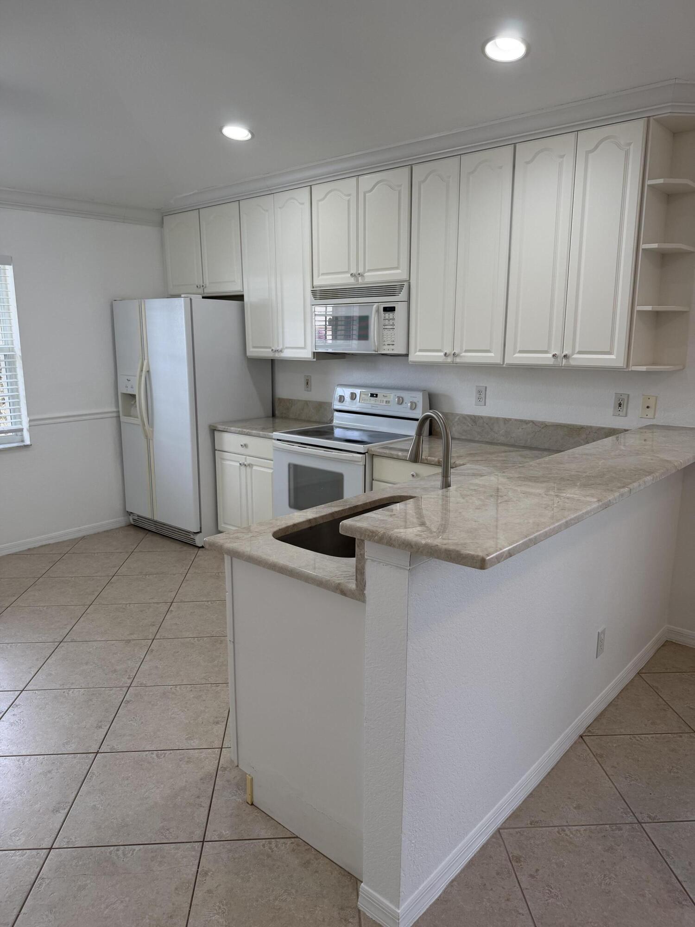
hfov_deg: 56.8
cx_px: 348
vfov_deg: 71.6
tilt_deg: -13.1
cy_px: 464
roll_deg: -0.5
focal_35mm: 24
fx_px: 642
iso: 80
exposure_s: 1/174
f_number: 1.78
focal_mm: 6.76
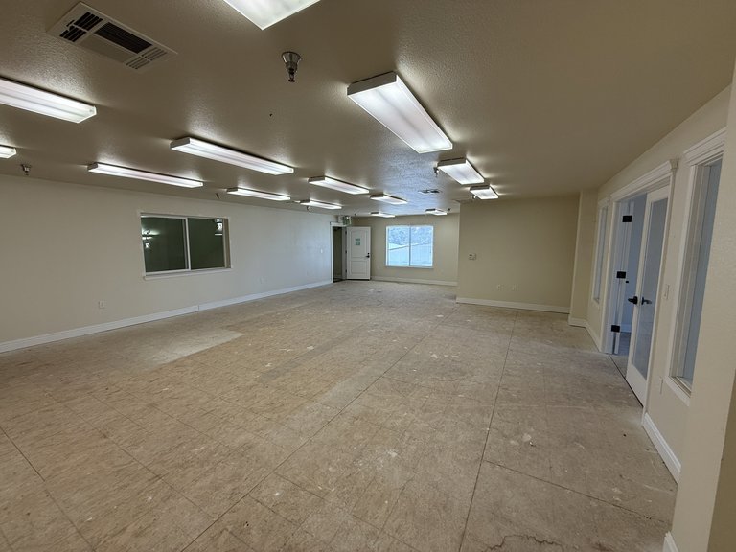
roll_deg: -0.1
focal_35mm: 14
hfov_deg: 102.1
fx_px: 298
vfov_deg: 85.7
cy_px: 276
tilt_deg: -6.5
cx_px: 368
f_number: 2.2
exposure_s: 1/120
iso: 80
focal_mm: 2.22
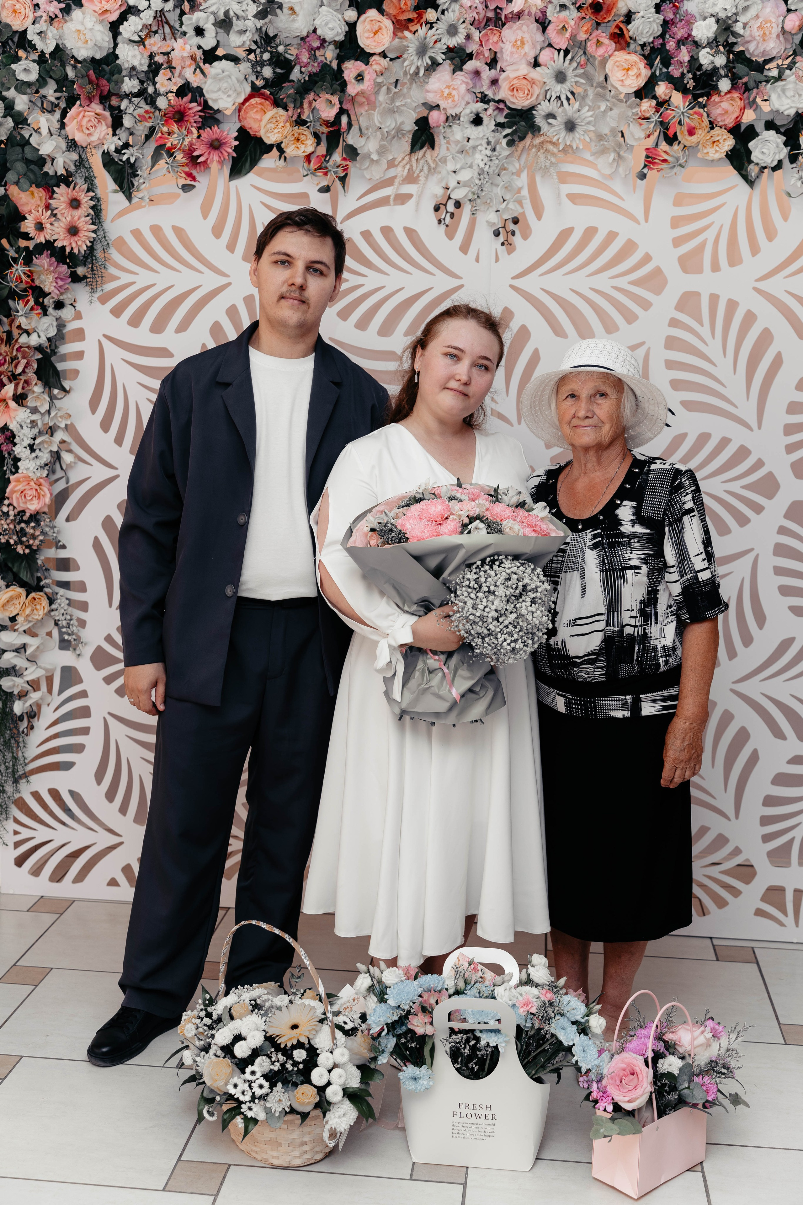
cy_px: 602
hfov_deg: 35.1
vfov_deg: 50.7
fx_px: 1271
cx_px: 402
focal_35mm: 38
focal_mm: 38
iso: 80
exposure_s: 1/200
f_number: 3.2
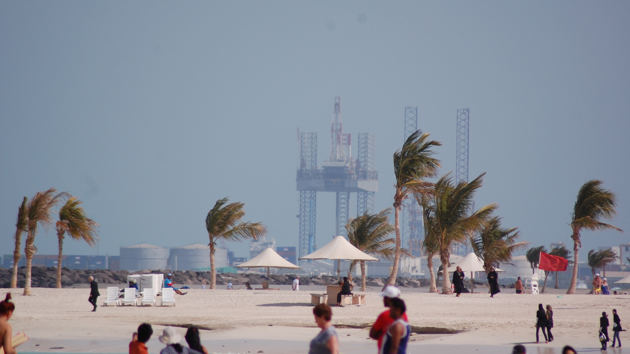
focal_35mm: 476
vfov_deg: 2.6
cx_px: 314
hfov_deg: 4.5
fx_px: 7952
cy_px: 189
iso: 220
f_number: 5.6
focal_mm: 300
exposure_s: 1/2000
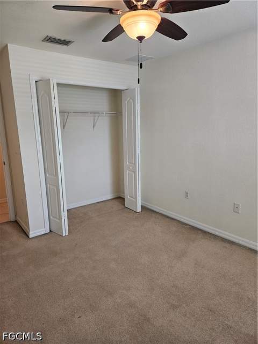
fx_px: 229
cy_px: 172
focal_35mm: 23
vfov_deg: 73.9
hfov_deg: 58.9
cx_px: 129
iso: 200
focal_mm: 5.4
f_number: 1.8
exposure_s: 1/120
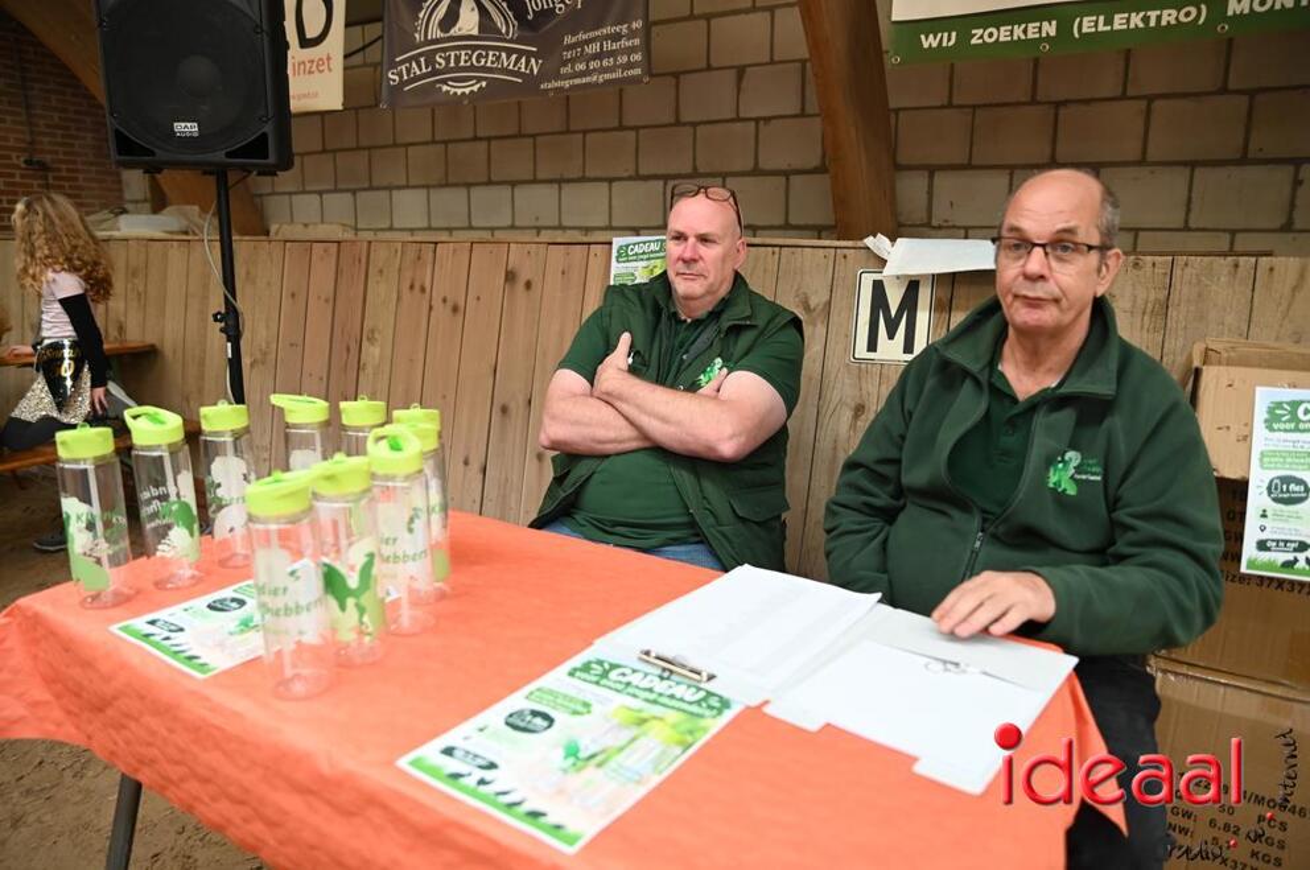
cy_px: 435
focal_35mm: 24
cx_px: 655
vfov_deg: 53.0
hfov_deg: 73.8
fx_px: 872
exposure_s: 1/125
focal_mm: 24
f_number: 2.8
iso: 1100
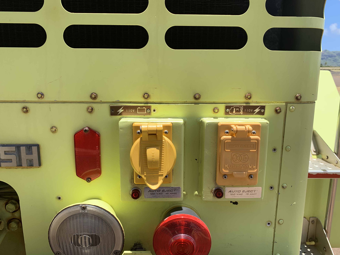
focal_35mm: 27
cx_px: 173
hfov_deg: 65.3
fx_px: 265
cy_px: 123
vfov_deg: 51.3
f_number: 1.8
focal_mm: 4.25
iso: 25
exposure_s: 1/972
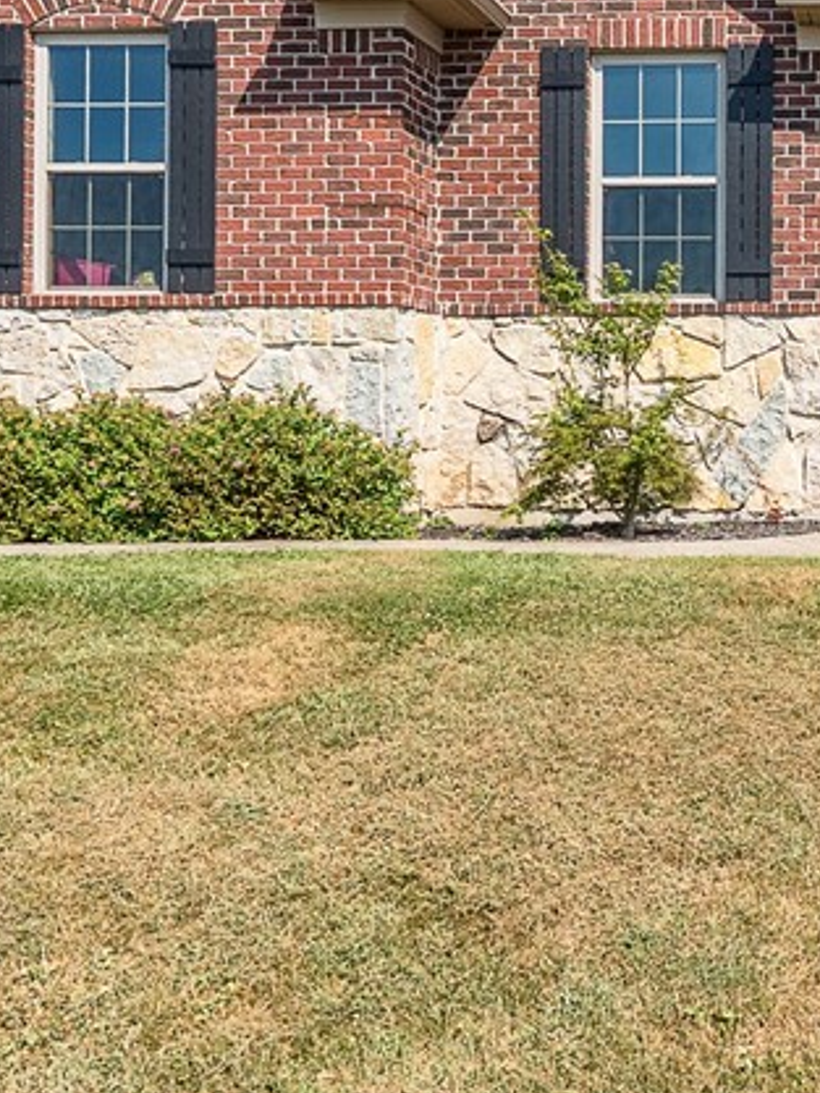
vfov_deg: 46.6
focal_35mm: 40
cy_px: 446
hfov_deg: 32.1
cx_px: 882
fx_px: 1263
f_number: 11
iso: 800
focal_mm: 16
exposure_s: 1/1000
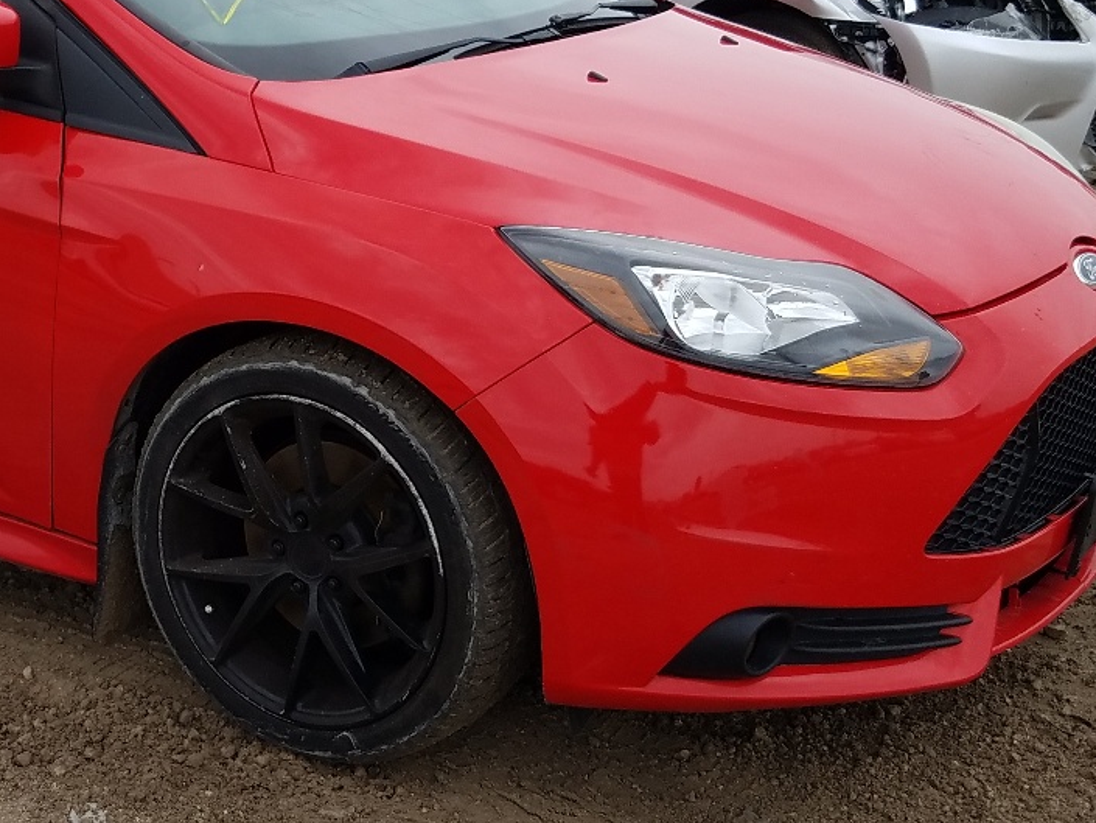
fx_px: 1868
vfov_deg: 24.8
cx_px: 210
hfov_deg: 31.8
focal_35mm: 59
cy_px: 364
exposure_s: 1/1667
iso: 50
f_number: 1.7
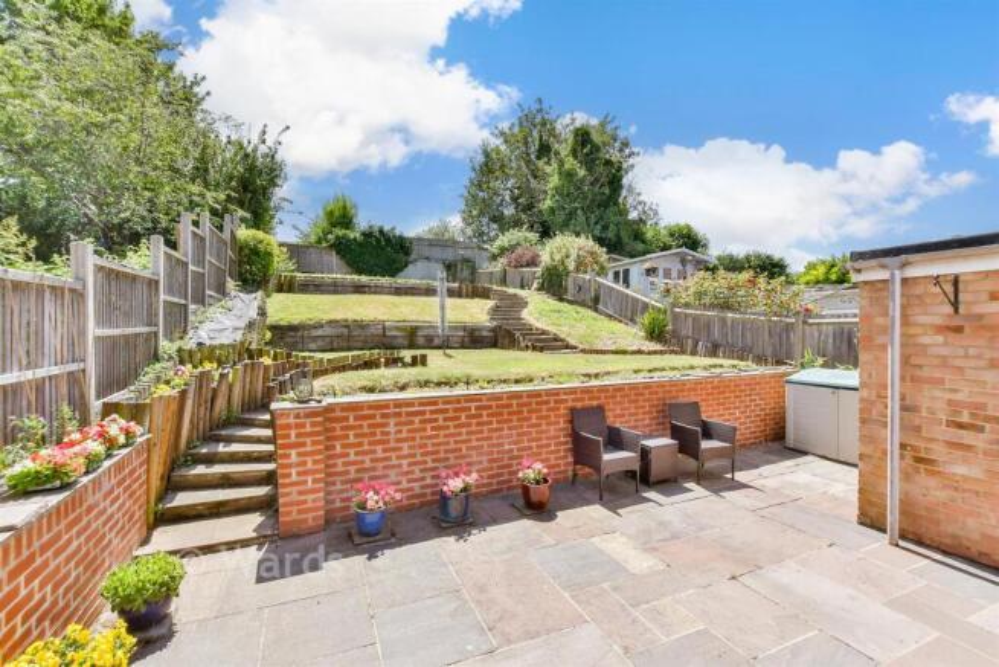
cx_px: 500
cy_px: 334
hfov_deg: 100.4
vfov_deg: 77.4
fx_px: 416
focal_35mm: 15
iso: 500
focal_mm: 10
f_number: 10
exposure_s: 1/400
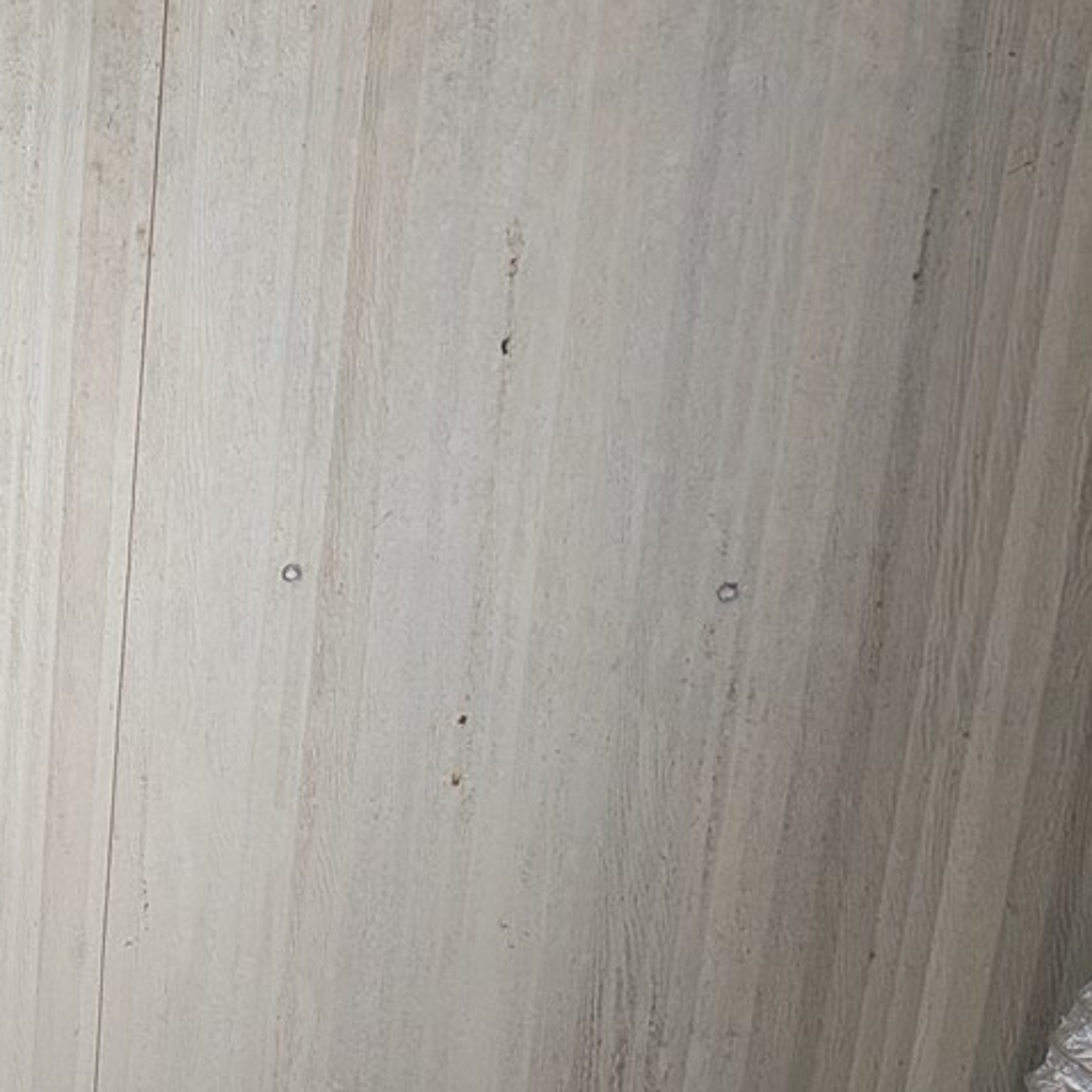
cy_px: 857
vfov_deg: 24.0
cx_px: -491
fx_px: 2534
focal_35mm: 71
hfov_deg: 21.0
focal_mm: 4.53
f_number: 1.7
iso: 108
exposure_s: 1/120
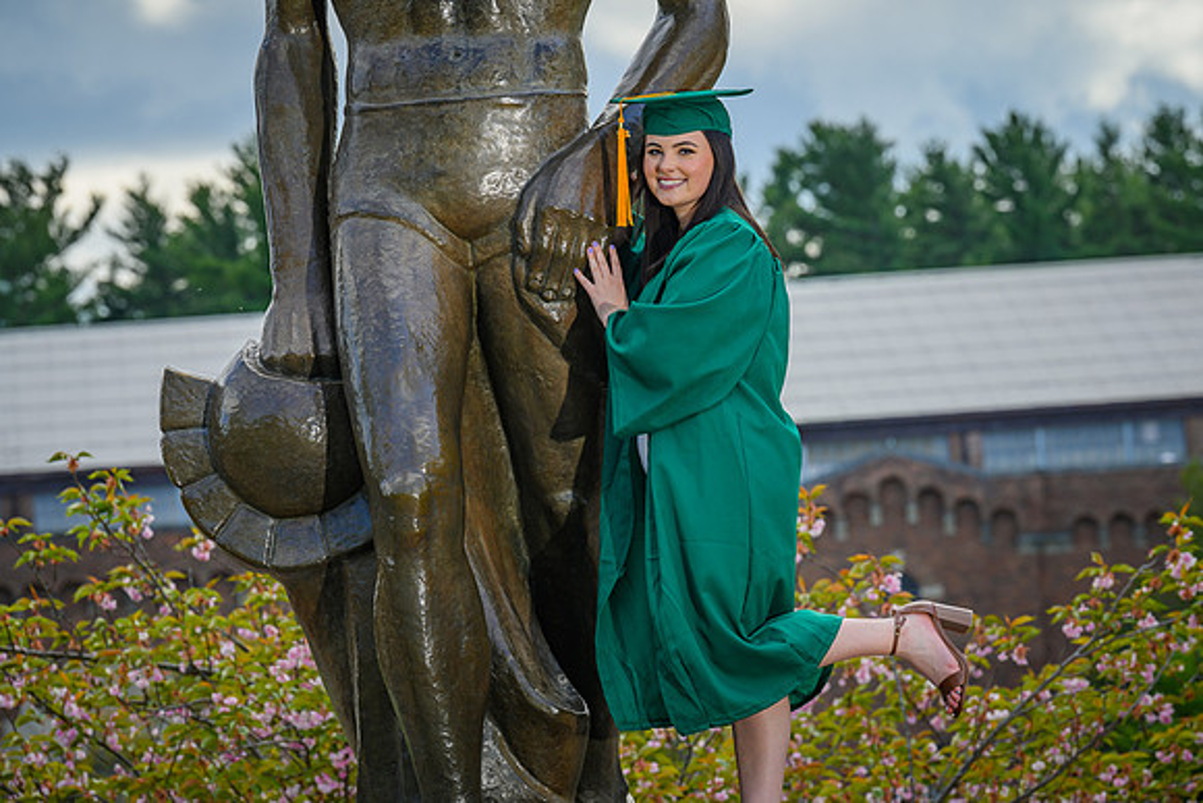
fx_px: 7188
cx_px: 680
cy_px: 386
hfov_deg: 9.6
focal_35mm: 215
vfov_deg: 6.4
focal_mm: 190
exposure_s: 1/200
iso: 100
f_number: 8
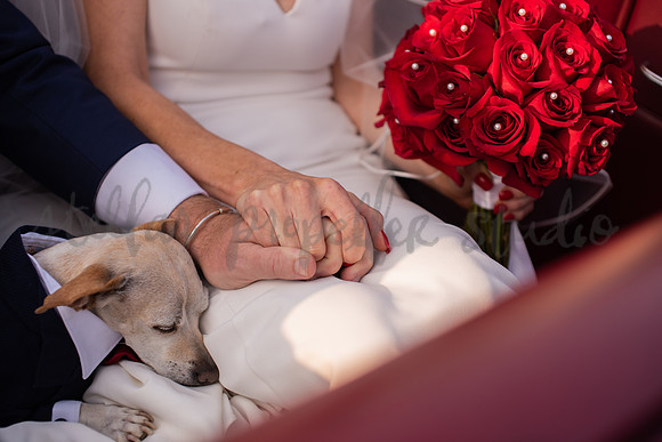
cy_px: 221
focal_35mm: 50
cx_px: 331
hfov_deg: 39.6
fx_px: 920
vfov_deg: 27.0
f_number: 3.2
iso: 125
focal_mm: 50
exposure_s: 1/800
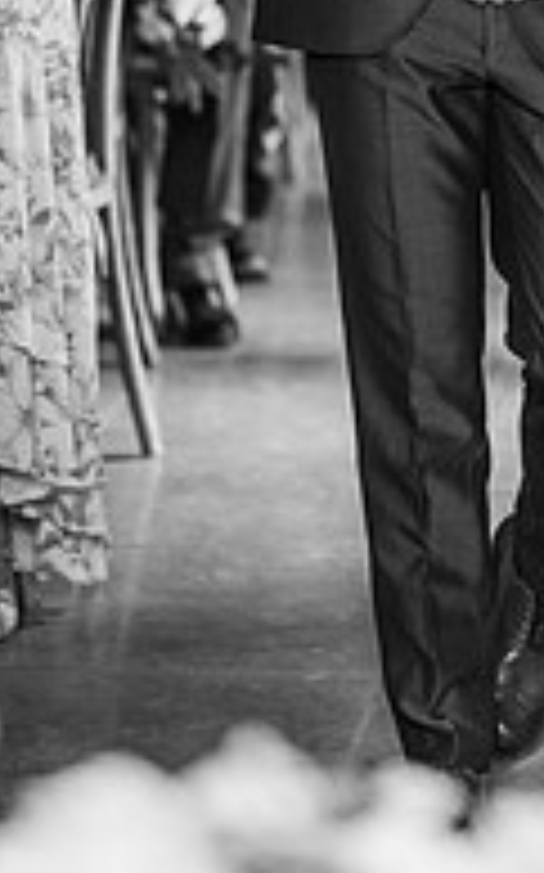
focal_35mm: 201
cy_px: -99
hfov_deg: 6.5
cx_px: 609
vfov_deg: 10.3
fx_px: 4775
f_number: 1.8
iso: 640
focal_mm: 85
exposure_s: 1/200
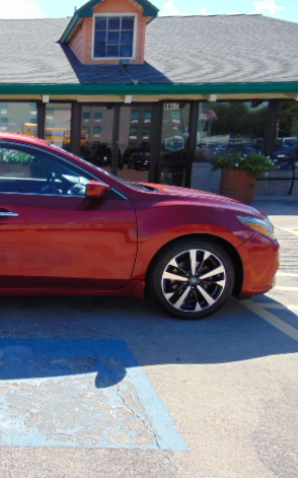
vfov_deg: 54.0
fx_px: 468
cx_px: -10
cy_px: 240
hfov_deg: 32.1
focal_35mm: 36
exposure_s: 1/800
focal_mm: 4.5
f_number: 3
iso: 80
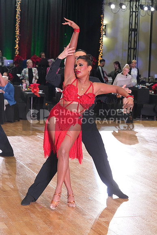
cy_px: 118
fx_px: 588
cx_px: 78
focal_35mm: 90
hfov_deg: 15.2
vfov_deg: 22.6
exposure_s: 1/200
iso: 3200
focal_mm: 90
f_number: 5.6
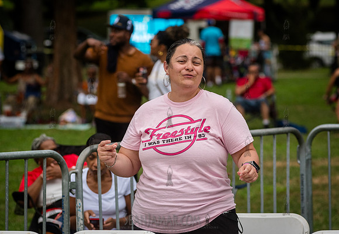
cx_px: 174
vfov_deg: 8.1
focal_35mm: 172
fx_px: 1642
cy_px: 124
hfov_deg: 11.8
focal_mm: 135
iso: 1000
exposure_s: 1/1600
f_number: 4.5
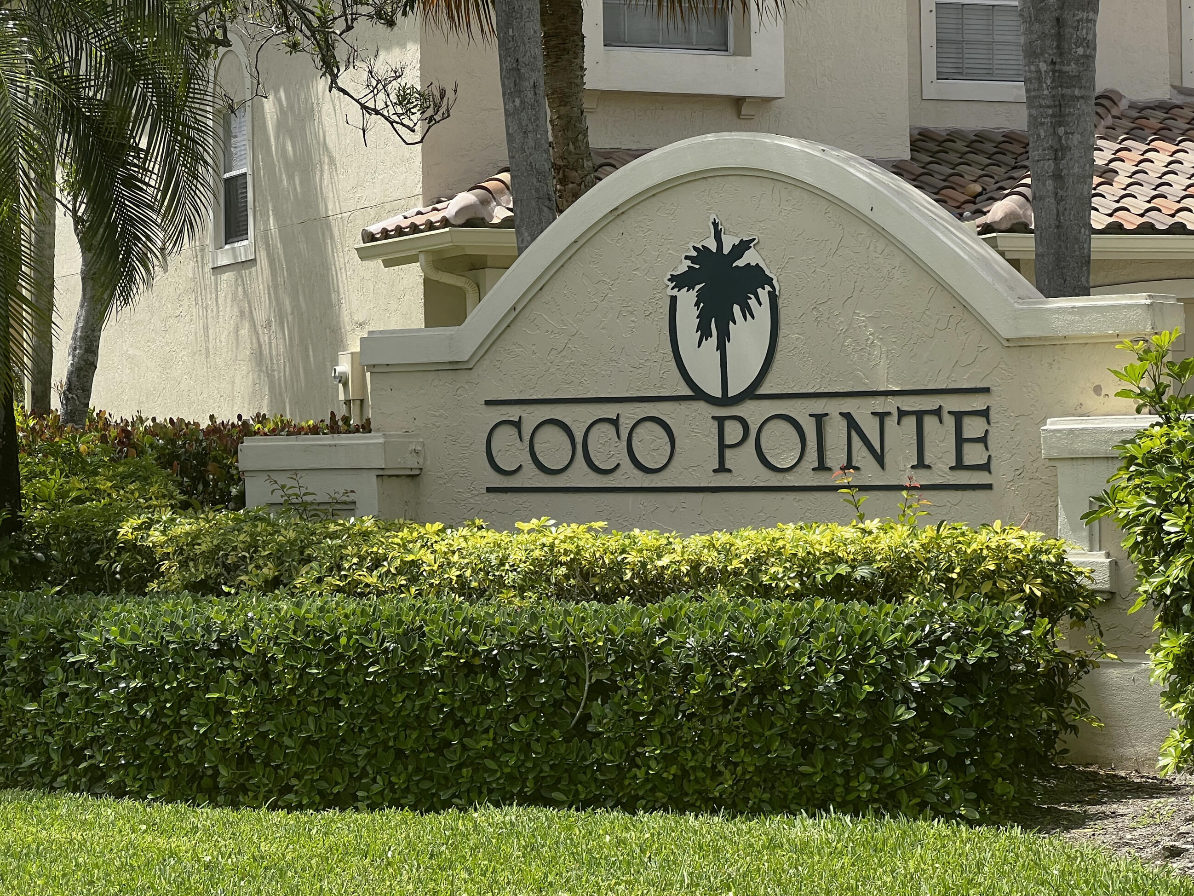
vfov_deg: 16.6
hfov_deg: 22.0
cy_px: 493
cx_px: 553
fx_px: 3070
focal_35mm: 89
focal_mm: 9
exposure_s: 1/544
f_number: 2.8
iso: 32
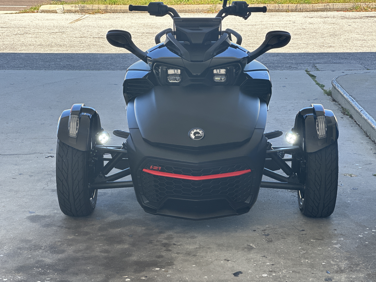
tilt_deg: -14.1
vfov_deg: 19.1
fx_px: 836
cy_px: 141
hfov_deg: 25.3
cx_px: 188
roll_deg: +0.0
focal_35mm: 77
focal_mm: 9
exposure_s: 1/137
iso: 40
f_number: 2.8
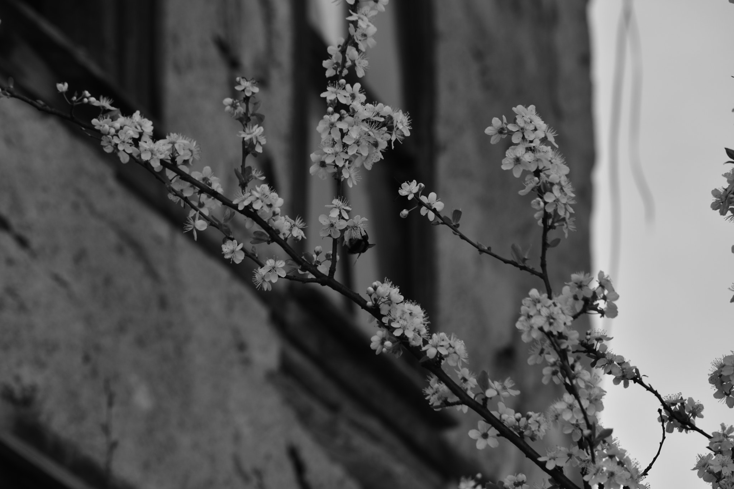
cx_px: 367
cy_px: 244
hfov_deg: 13.0
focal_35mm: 158
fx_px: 3211
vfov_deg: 8.7
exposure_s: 1/125
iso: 100
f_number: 7.1
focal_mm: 105
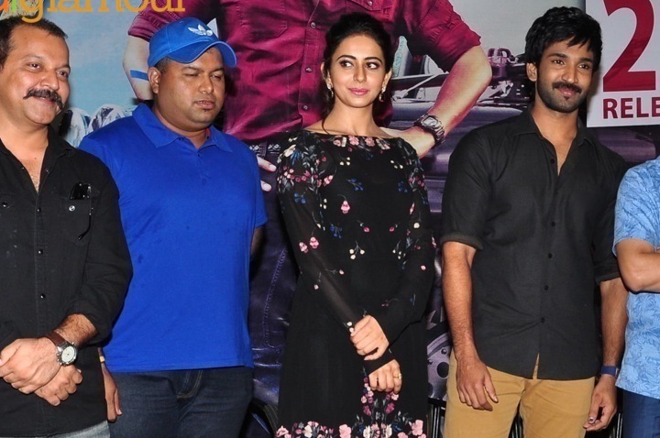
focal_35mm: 65
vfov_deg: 20.7
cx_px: 424
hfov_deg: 30.8
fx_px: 1190
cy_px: 330
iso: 500
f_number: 9
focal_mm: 26
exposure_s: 1/125
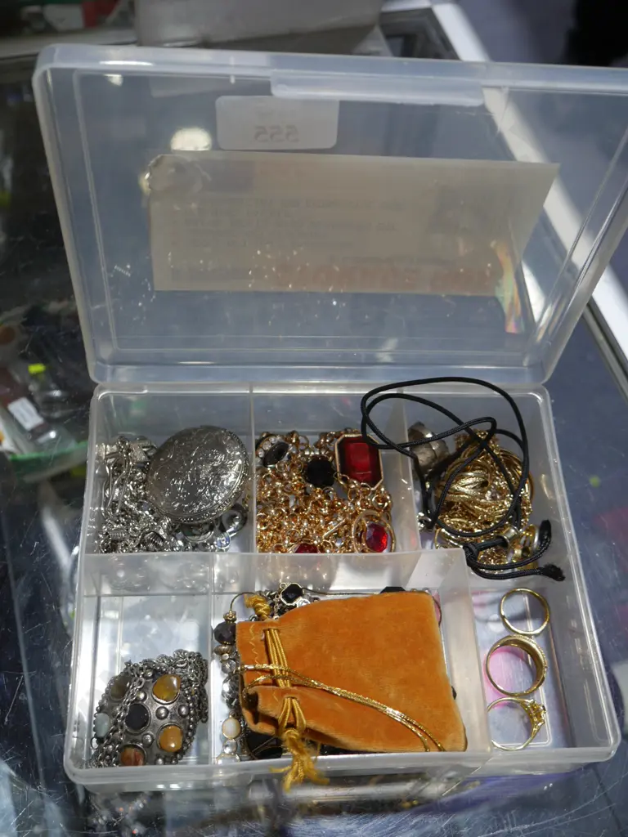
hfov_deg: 36.0
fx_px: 968
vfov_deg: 46.8
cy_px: 418
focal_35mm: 40
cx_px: 314
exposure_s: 1/60
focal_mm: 20
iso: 200
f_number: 4.4
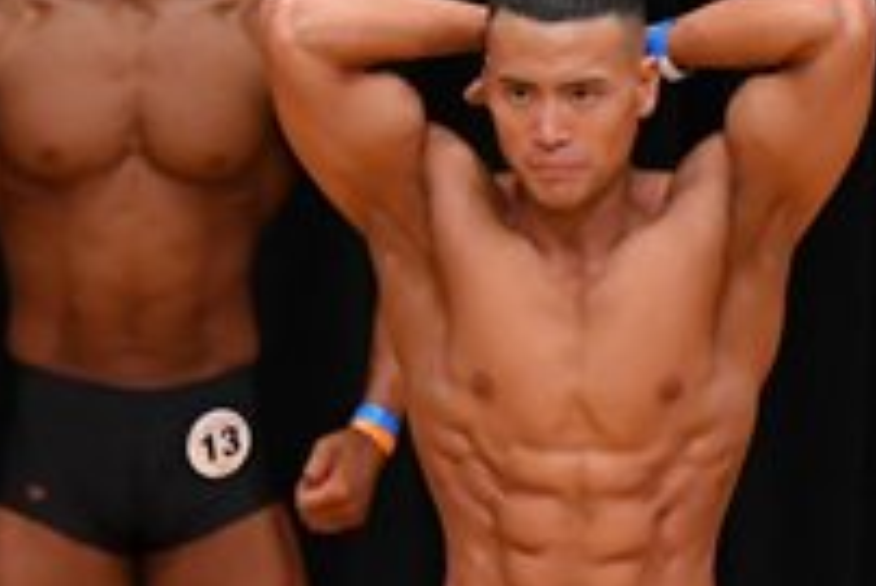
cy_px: 721
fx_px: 23790
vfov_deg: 1.4
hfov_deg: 2.1
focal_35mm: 977
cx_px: 830
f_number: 5.6
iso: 3200
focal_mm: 170
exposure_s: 1/400
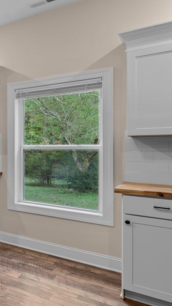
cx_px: -122
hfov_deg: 23.2
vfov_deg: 59.5
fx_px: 268
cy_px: 146
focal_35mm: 33
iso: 100
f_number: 8
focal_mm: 16
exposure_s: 2.5
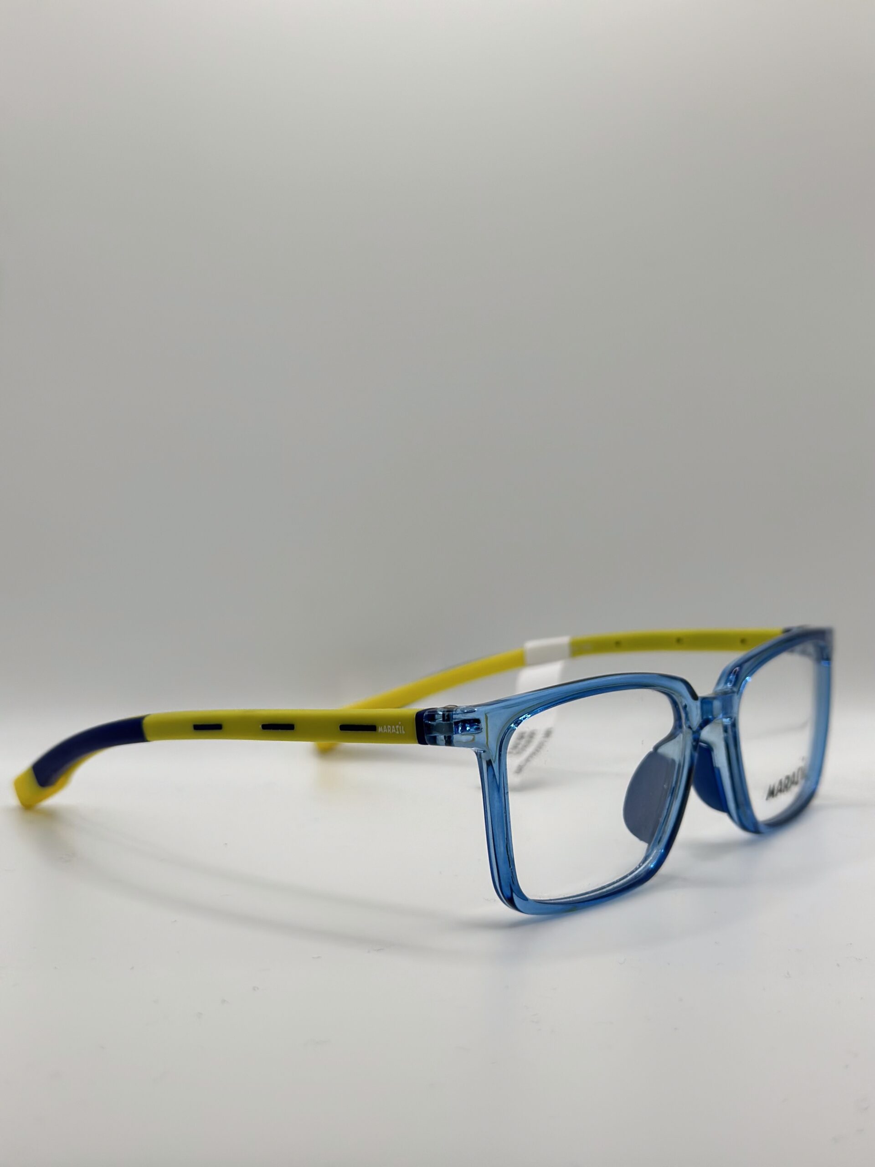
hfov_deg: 30.3
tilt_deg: -8.5
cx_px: 438
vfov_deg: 39.7
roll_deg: +0.6
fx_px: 1618
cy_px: 584
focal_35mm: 48
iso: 80
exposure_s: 1/962
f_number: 1.78
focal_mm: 6.86
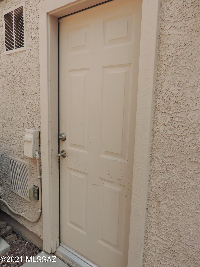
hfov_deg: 54.9
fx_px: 193
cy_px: 133
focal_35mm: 25
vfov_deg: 69.4
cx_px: 104
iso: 80
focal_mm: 4.3
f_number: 3
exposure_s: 1/400
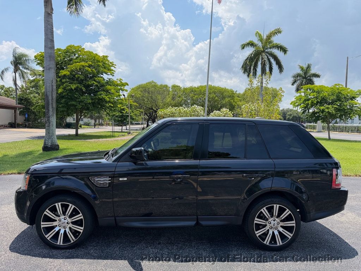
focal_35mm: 24
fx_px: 250
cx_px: 180
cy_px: 136
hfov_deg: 71.6
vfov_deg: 56.8
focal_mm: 6.76
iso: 100
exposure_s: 1/4405
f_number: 1.78
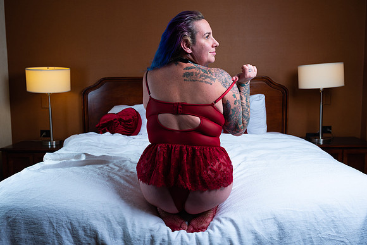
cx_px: 184
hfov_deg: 54.4
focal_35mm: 35
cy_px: 122
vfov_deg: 37.9
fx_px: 357
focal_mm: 35
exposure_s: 1/500
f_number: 4
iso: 125
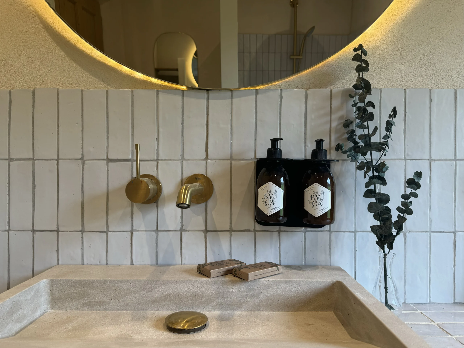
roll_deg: -0.8
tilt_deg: -0.2
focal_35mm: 24
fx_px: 322
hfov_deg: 71.6
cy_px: 174
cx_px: 232
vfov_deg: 56.8
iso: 64
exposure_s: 1/100
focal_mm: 6.76
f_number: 1.78
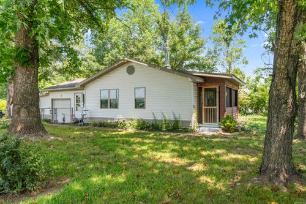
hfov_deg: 74.1
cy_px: 102
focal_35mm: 24
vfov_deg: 53.4
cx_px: 153
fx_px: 203
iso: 500
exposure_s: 1/320
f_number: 7.1
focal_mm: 15.9
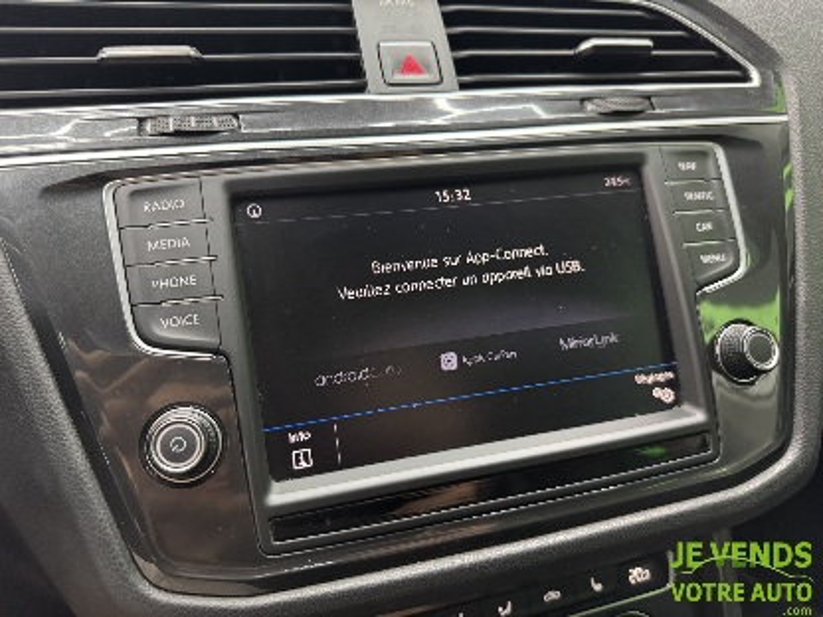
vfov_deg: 56.8
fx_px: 571
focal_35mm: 24
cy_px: 308
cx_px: 412
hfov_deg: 71.6
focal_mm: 6.76
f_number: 1.78
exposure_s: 1/33
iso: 640
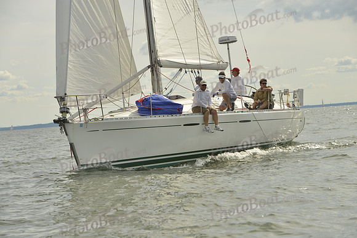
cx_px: 178
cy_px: 119
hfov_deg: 17.6
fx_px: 1151
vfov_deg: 11.8
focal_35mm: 116
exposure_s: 1/1000
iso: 200
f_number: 8
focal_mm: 116
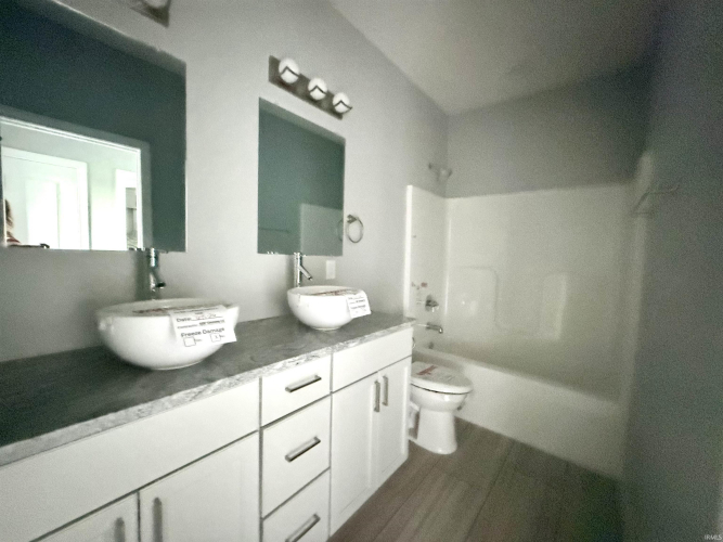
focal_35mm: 14
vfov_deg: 85.7
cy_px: 271
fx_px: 292
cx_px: 362
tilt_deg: -4.7
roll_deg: -2.0
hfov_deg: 102.1
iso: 2500
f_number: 2.2
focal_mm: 2.22
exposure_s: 1/20
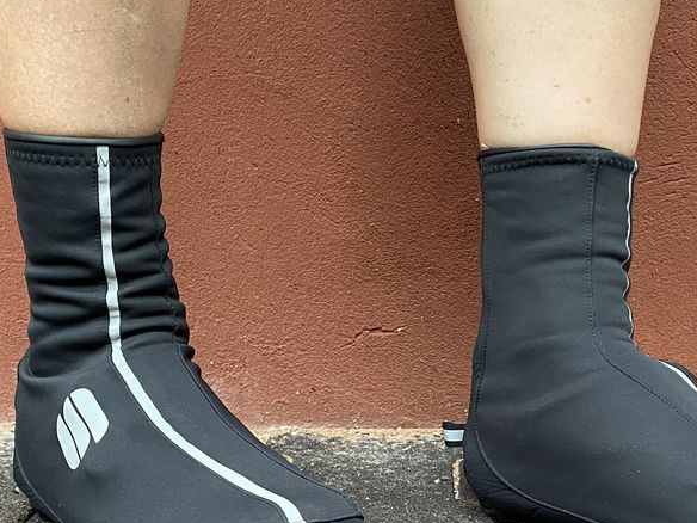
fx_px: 1148
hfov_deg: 33.5
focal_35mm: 57
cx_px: 458
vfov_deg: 25.0
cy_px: 450
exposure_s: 1/60
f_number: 1.8
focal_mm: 4.25
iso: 250
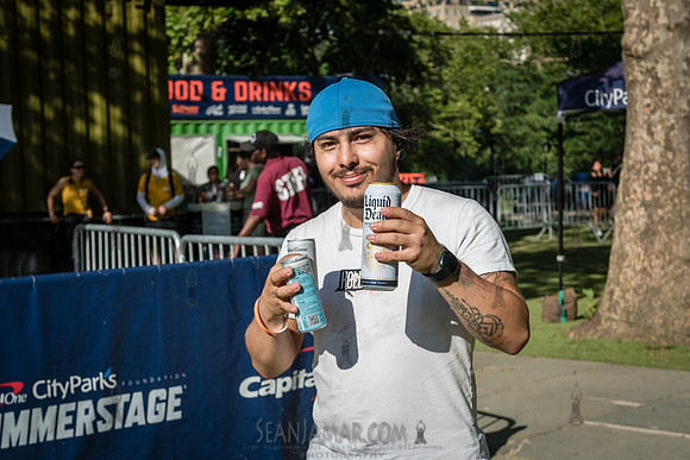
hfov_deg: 30.2
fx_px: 1278
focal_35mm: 67
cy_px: 263
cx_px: 346
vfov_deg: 20.4
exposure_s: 1/4000
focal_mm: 48
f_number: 5
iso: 500
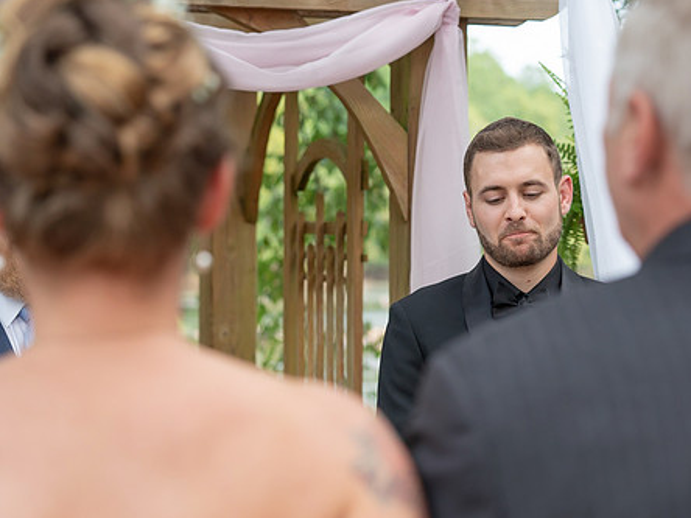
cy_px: 304
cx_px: 507
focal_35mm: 109
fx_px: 2176
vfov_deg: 13.6
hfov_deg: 18.0
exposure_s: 1/200
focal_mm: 70
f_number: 4
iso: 250
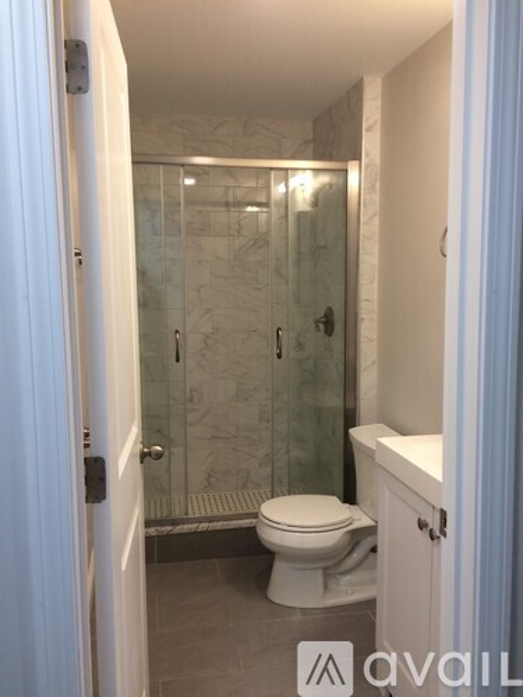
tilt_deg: -6.1
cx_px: 262
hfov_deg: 48.2
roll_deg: +1.6
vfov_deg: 61.7
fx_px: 584
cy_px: 348
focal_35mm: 29
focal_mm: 4.15
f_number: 2.2
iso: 64
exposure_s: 1/30
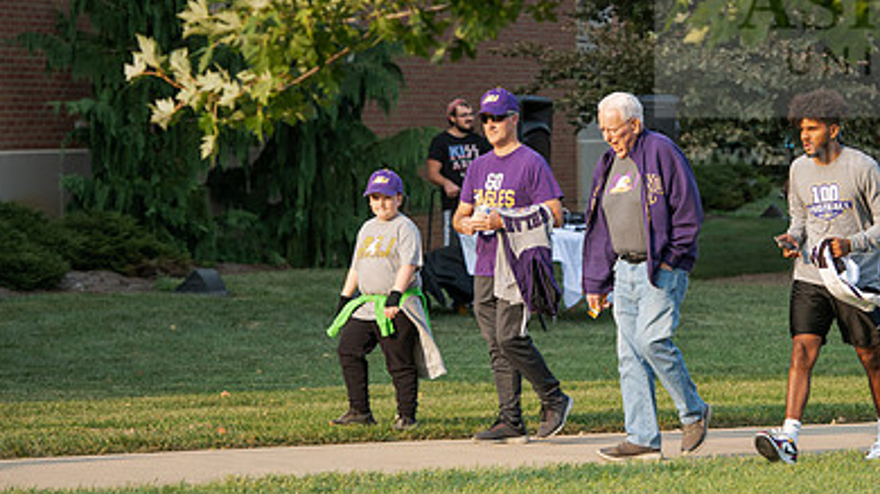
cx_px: 587
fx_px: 4548
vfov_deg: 6.2
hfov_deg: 11.0
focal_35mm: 195
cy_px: 202
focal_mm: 125
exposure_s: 1/320
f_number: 5
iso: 200
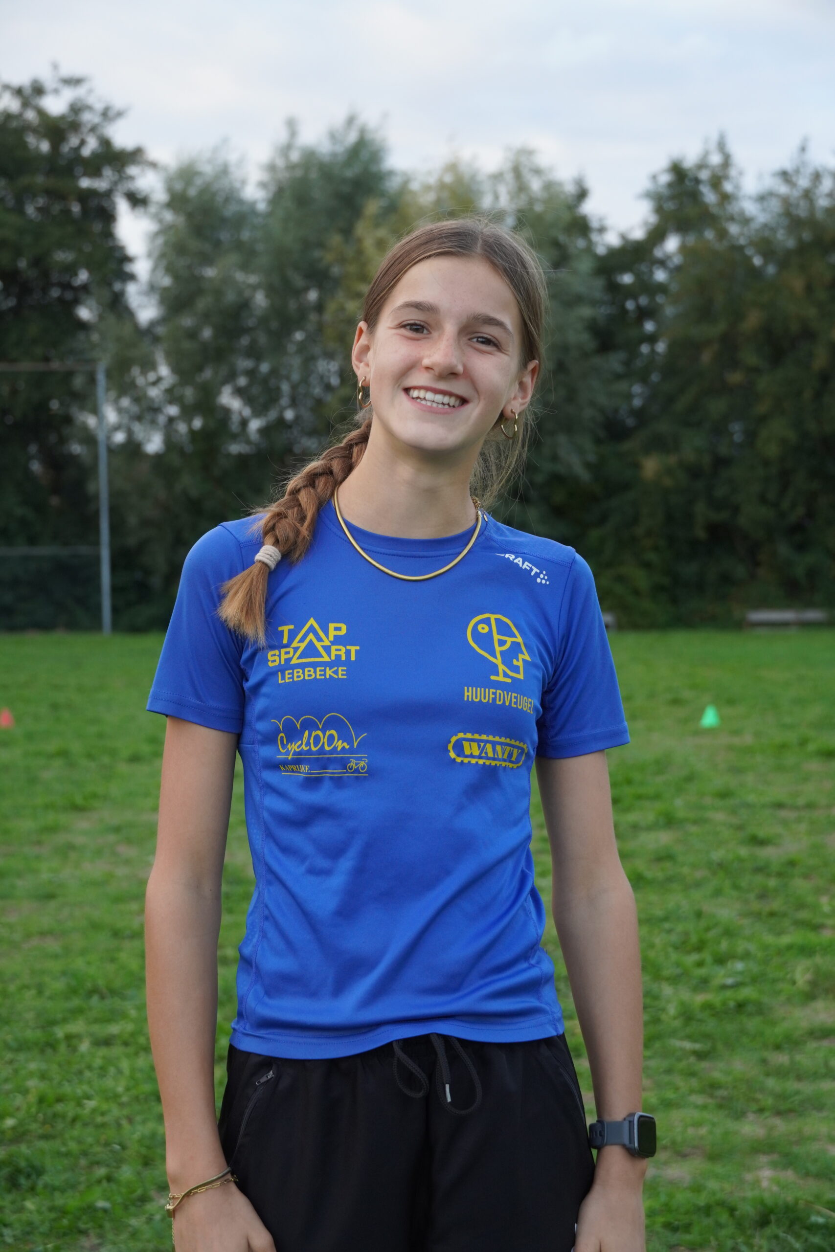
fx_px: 2557
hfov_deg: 18.5
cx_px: 418
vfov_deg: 27.5
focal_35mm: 74
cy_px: 626
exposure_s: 1/160
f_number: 5
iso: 640
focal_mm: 49
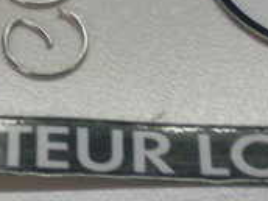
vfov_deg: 8.8
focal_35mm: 164
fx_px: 1270
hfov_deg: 12.0
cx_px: 50
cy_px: -98
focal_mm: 7.4
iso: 200
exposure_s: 1/37.5
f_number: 3.5
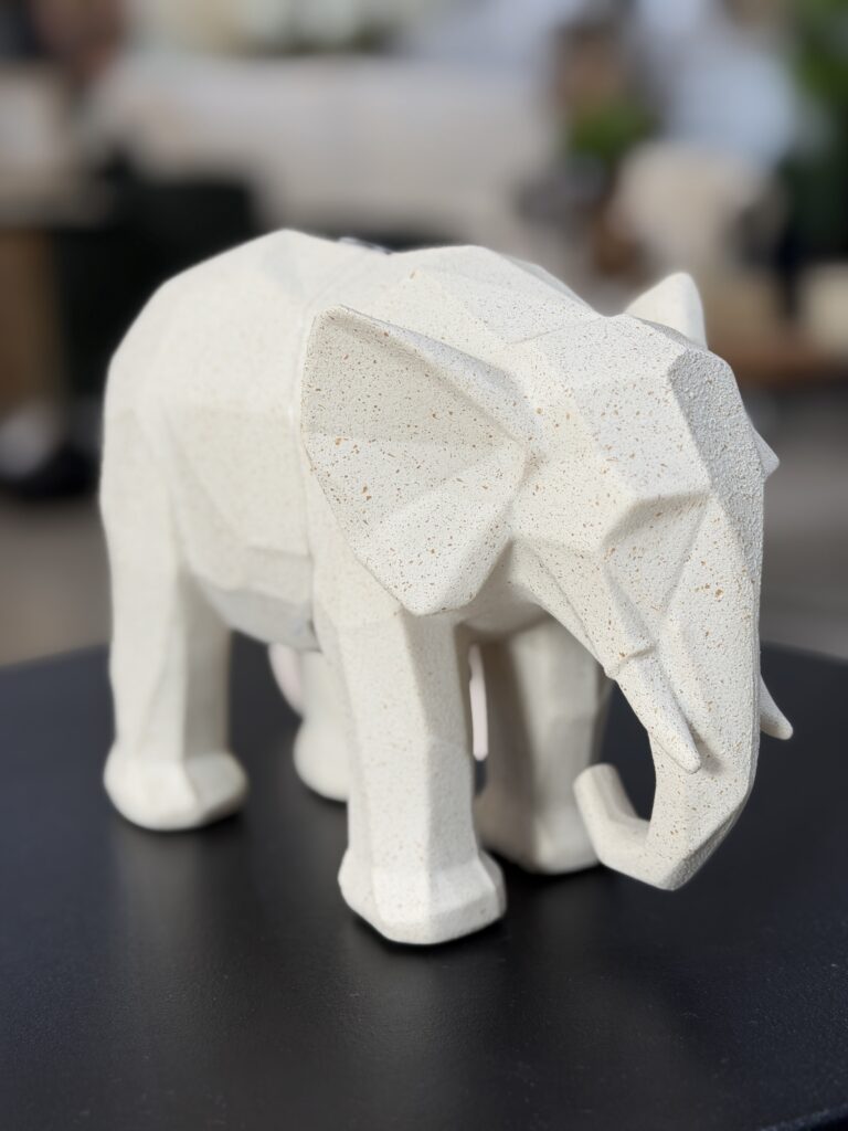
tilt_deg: -13.6
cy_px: 566
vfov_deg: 39.7
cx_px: 424
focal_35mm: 48
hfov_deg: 30.3
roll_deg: +1.7
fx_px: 1568
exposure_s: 1/120
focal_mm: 6.76
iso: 64
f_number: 1.78
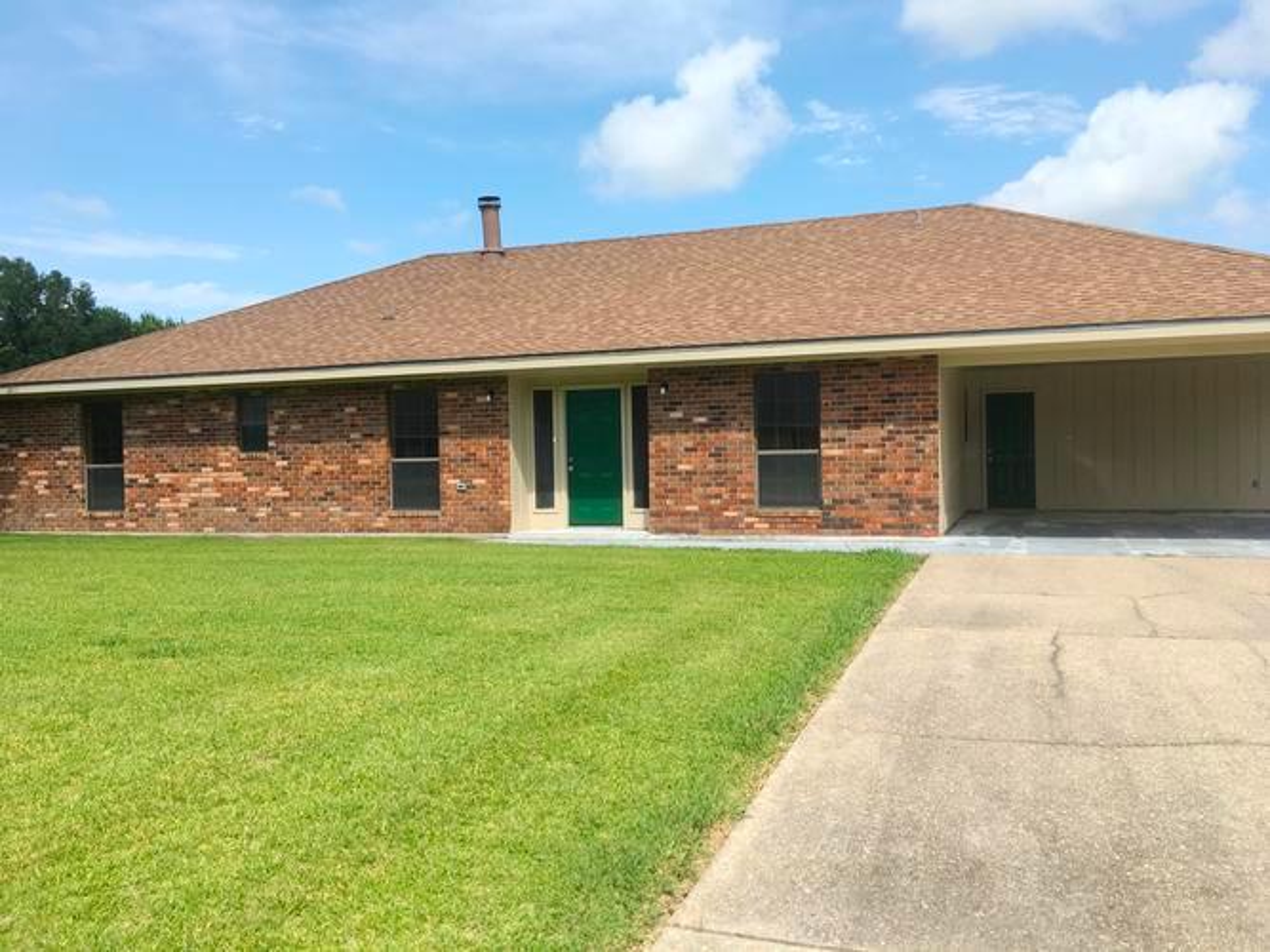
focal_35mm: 29
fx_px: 1064
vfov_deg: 48.2
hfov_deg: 61.7
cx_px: 635
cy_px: 476
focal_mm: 4.15
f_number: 2.2
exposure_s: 1/1326
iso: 25
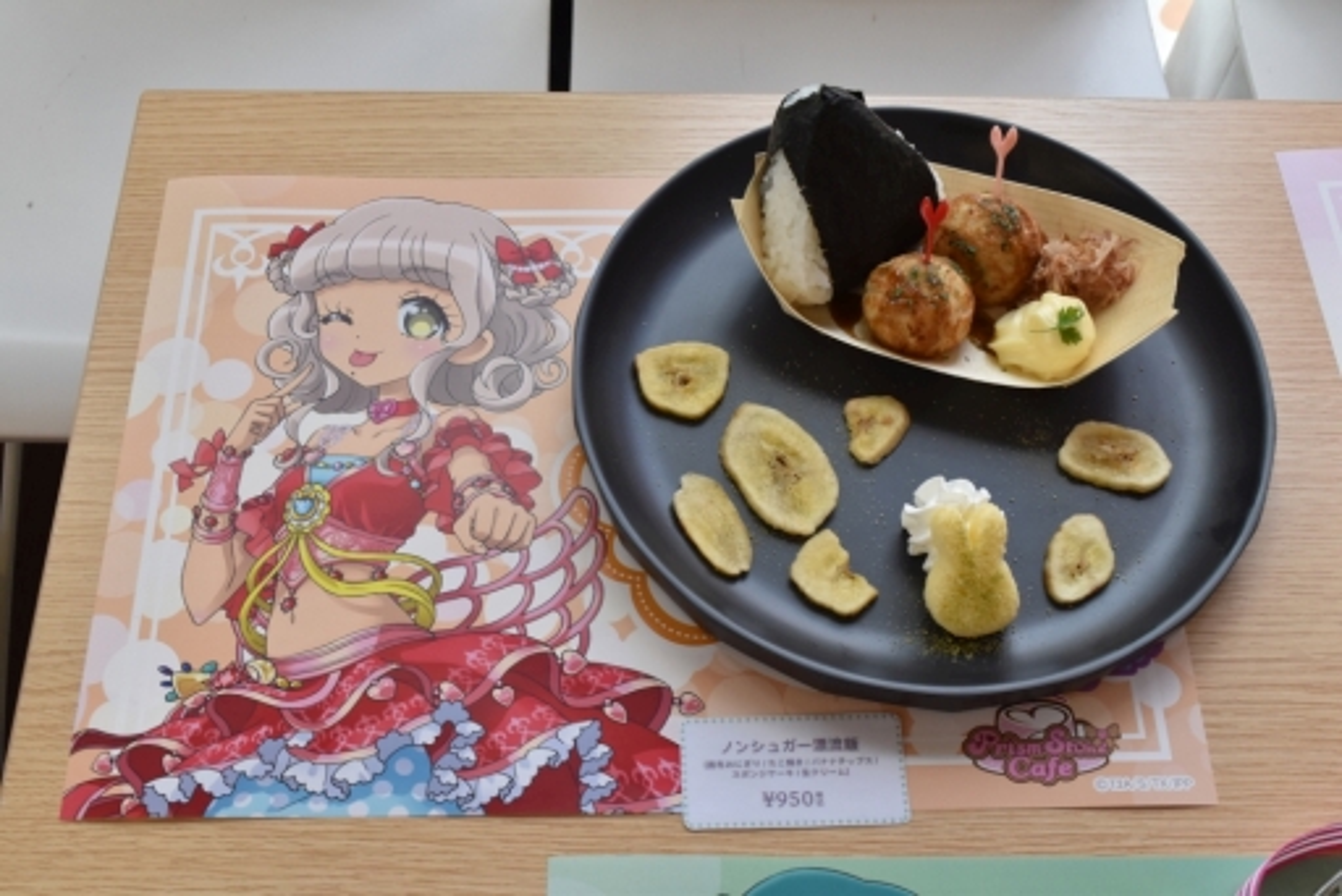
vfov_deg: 29.9
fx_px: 1678
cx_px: 671
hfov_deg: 43.6
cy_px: 448
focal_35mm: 45
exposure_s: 1/80
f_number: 13
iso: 800
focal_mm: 30
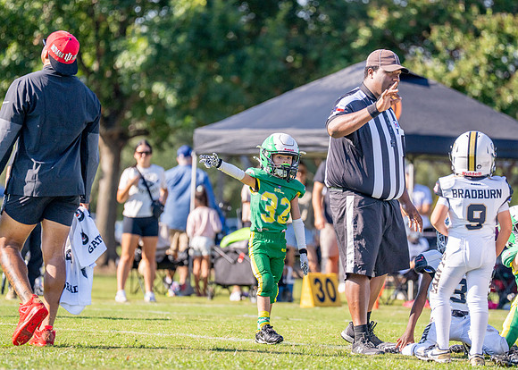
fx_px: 4144
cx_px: 287
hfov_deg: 7.2
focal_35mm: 282
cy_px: 187
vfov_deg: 5.1
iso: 250
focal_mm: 200
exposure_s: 1/4000
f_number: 2.8
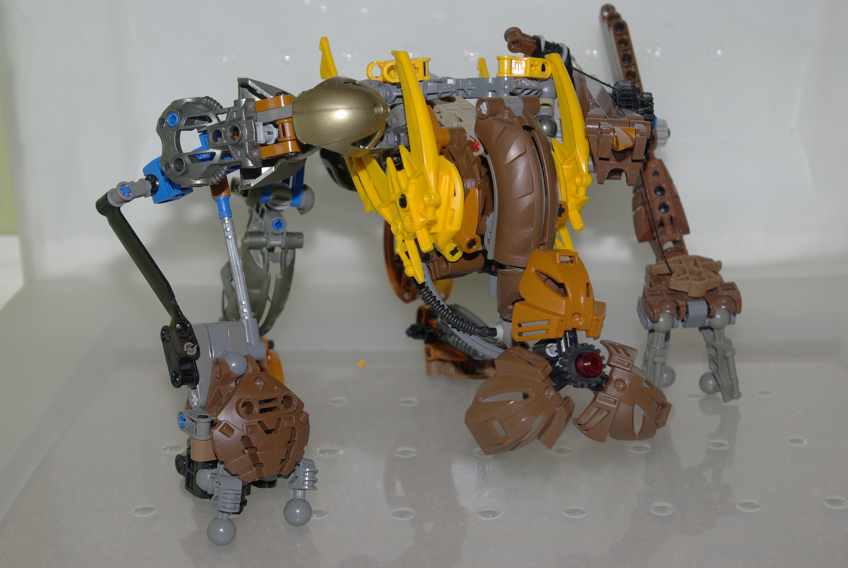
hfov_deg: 35.0
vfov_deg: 23.8
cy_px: 284
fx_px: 1344
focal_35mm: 57
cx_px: 424
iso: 400
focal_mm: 38
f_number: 8
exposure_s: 1/60
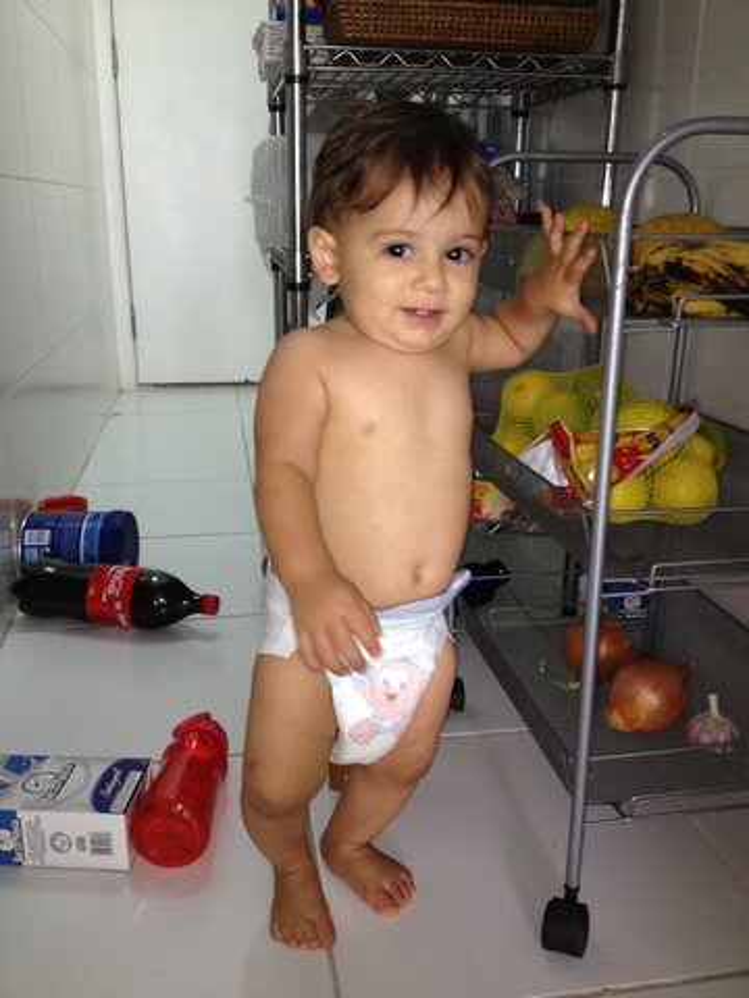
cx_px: 374
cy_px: 499
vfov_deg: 52.6
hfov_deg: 40.7
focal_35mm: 35
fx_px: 1010
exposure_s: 1/20
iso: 100
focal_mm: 4.28
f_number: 2.4
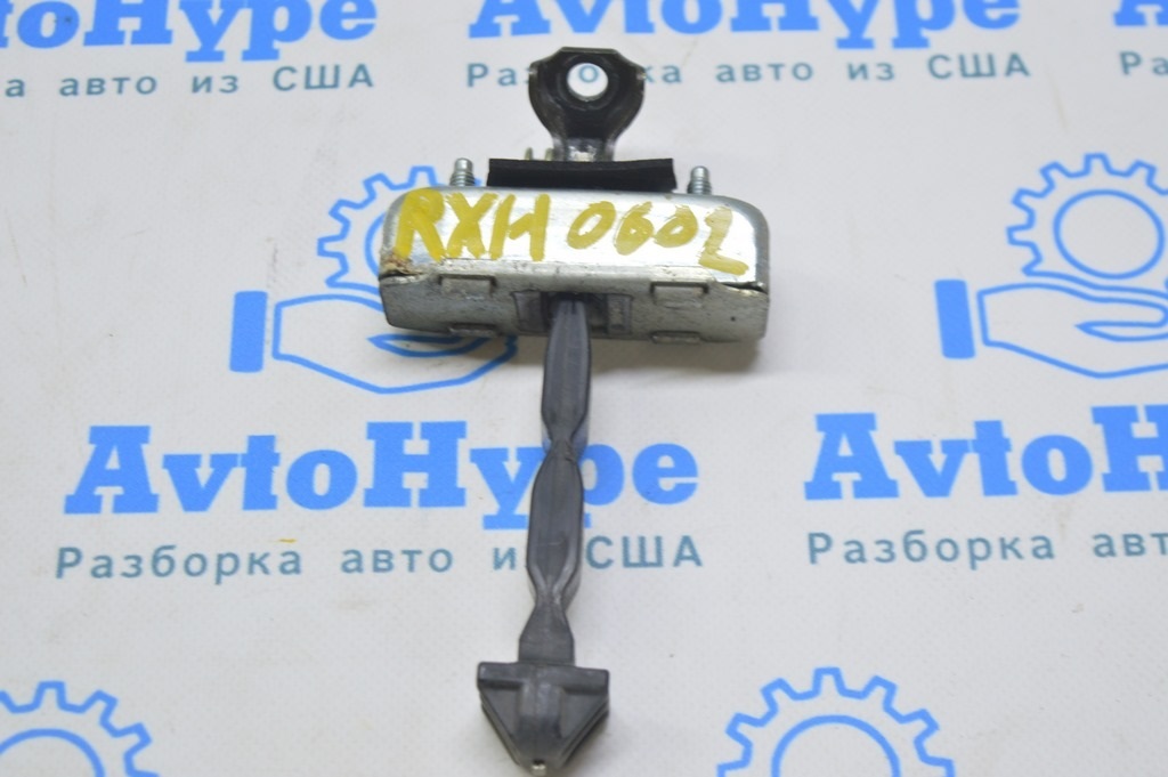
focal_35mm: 72
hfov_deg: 28.1
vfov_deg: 18.9
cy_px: 388
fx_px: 2334
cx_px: 584
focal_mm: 48
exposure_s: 1/20
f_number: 5.6
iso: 400
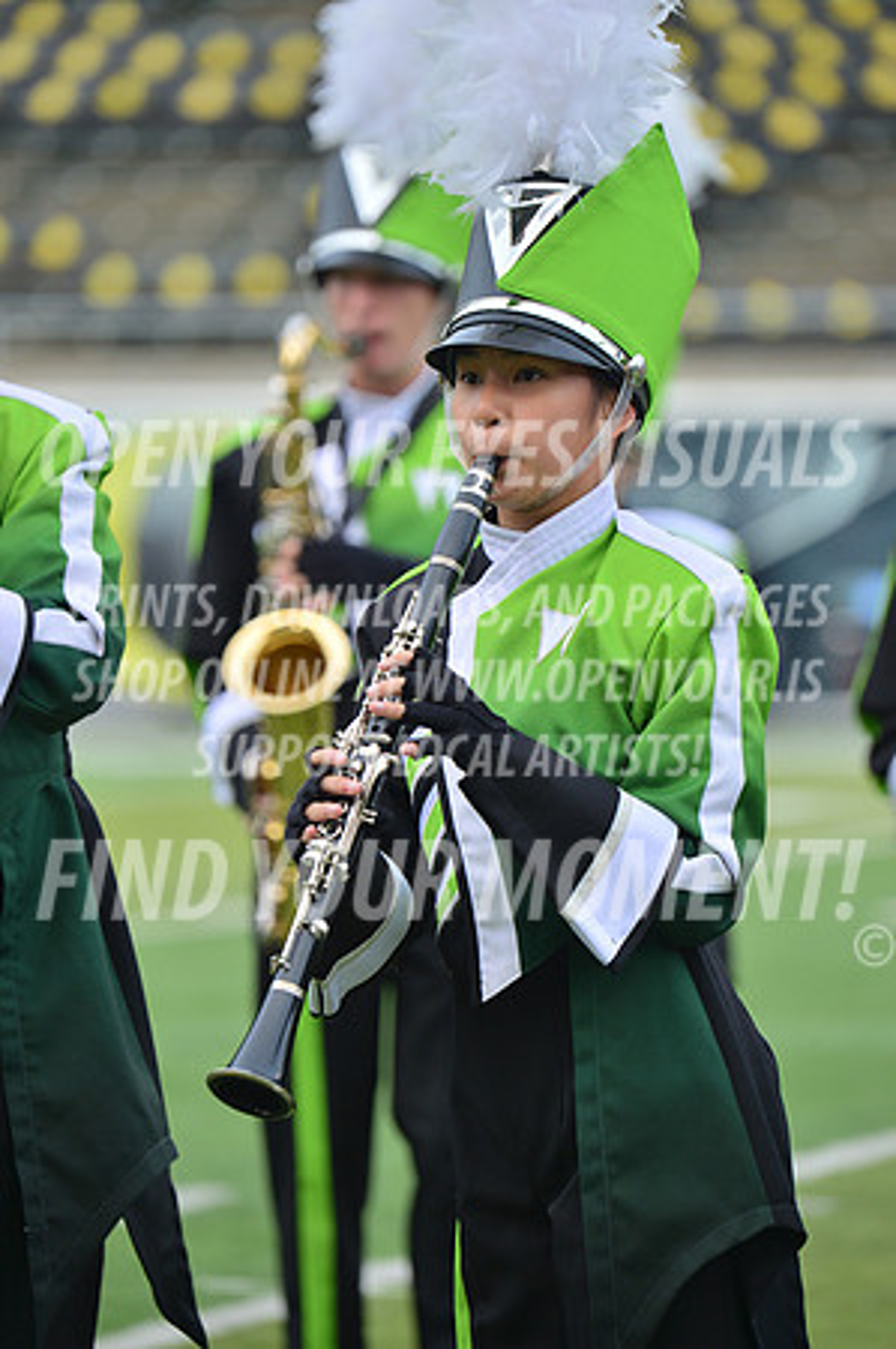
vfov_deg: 6.4
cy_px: 674
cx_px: 448
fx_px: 11973
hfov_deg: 4.3
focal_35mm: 320
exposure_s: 1/500
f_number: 5.6
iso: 200
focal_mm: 320
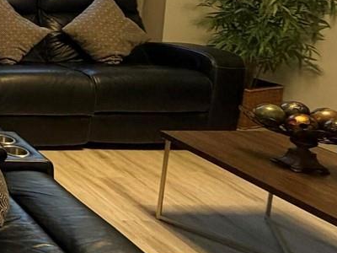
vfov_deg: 25.0
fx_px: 545
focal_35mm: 56
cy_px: 9
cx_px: -249
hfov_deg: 22.5
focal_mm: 2.22
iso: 320
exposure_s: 1/62
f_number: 2.2
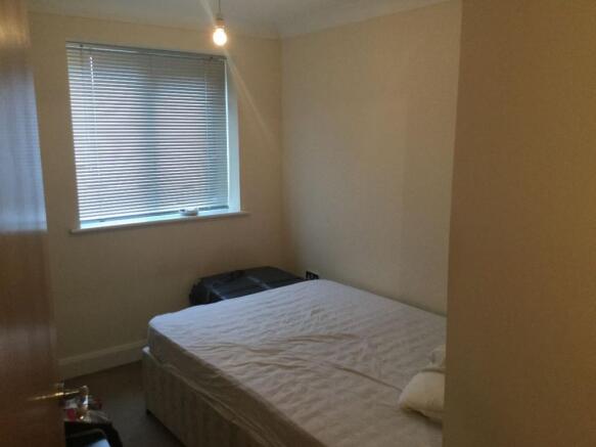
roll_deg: +0.1
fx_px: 534
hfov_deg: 58.4
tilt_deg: -9.7
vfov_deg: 45.4
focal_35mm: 31
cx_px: 298
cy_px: 224
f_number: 2.4
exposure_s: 1/33
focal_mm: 3.3
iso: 50
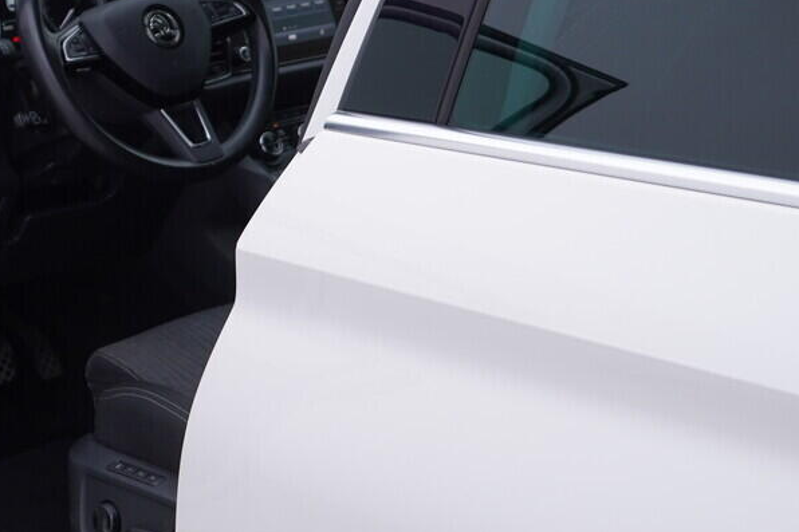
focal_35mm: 87
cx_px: -56
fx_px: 1930
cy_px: 208
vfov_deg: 15.7
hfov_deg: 22.2
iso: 125
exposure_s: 1/80
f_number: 4
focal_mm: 24
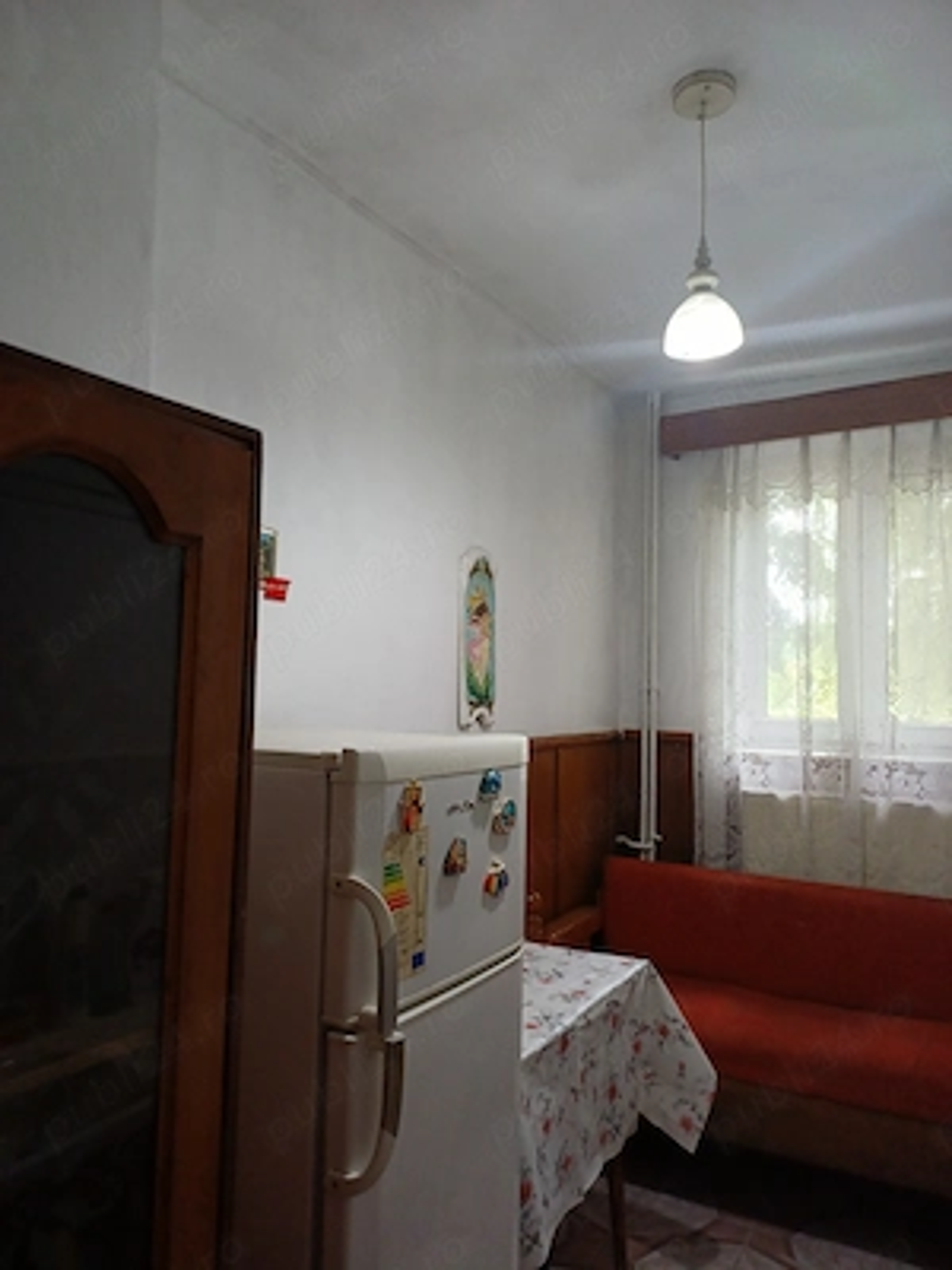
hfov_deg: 54.9
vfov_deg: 69.4
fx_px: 917
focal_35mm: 25
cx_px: 476
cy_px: 635
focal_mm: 4.65
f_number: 1.8
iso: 250
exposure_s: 1/50
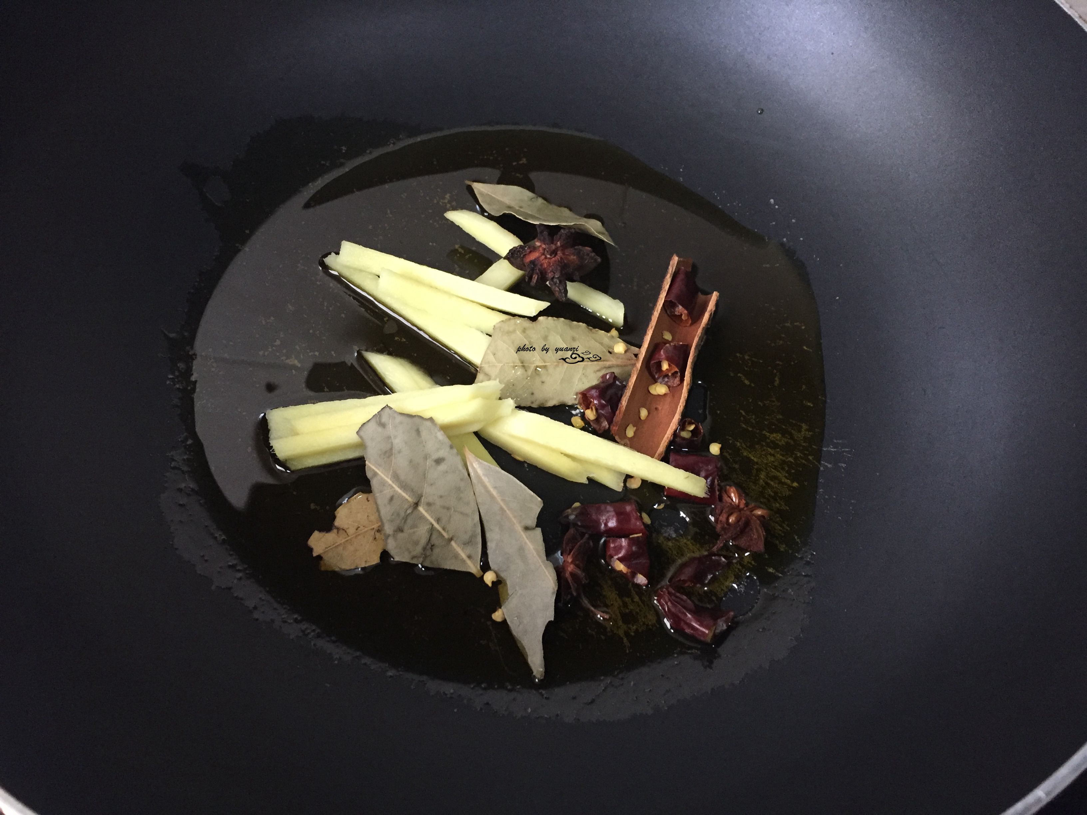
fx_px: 911
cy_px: 408
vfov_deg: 48.2
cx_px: 544
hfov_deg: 61.7
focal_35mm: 29
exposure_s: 1/17
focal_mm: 4.15
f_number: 2.2
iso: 250
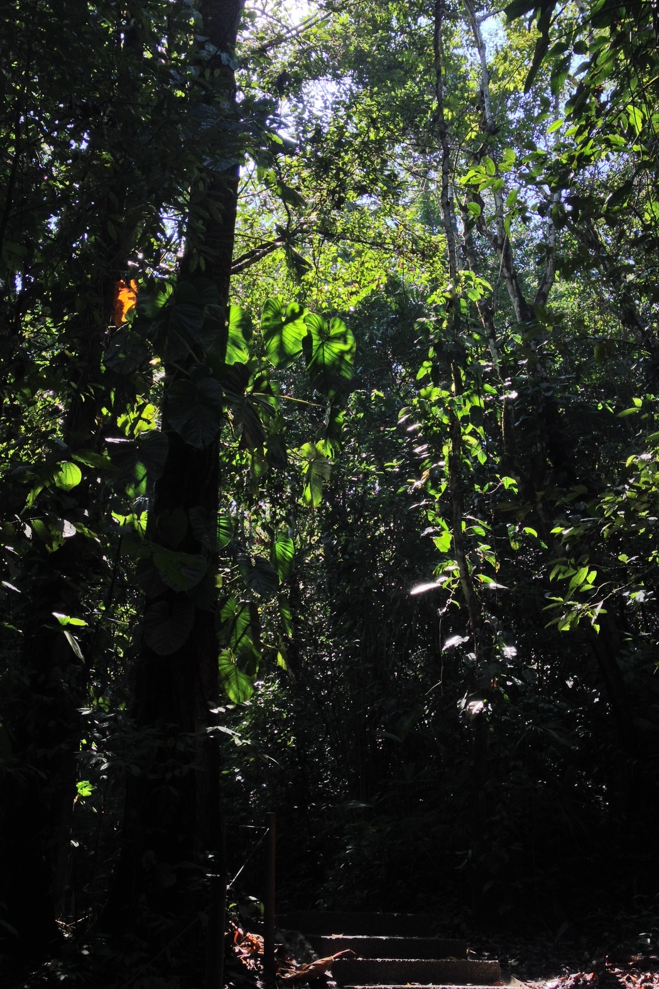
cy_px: 493
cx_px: 325
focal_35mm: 37
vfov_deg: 51.9
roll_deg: +0.6
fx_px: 1016
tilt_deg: +26.0
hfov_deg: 35.9
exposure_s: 1/317
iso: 50
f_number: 2.4
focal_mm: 4.28
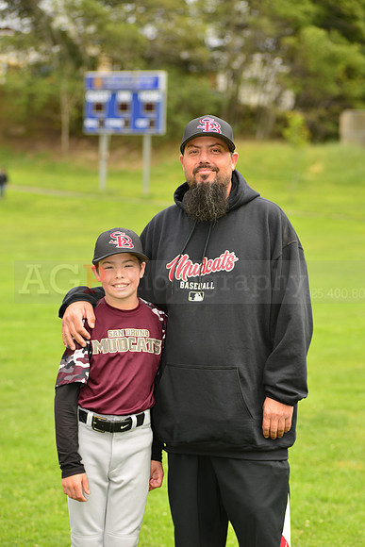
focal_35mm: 116
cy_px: 274
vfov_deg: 17.6
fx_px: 1763
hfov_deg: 11.8
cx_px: 182
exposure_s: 1/250
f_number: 5
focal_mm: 116
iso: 100
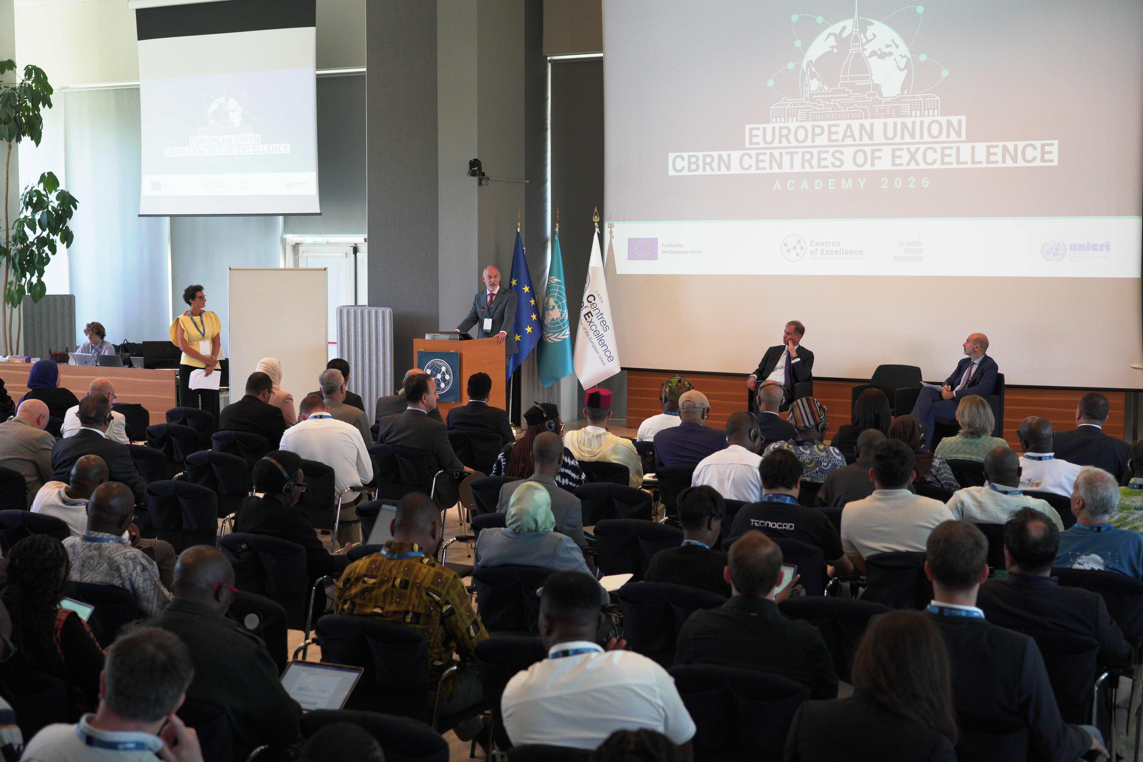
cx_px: 572
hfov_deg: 41.9
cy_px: 381
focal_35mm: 47
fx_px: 1492
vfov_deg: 28.6
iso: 4000
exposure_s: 1/500
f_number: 4
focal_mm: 47
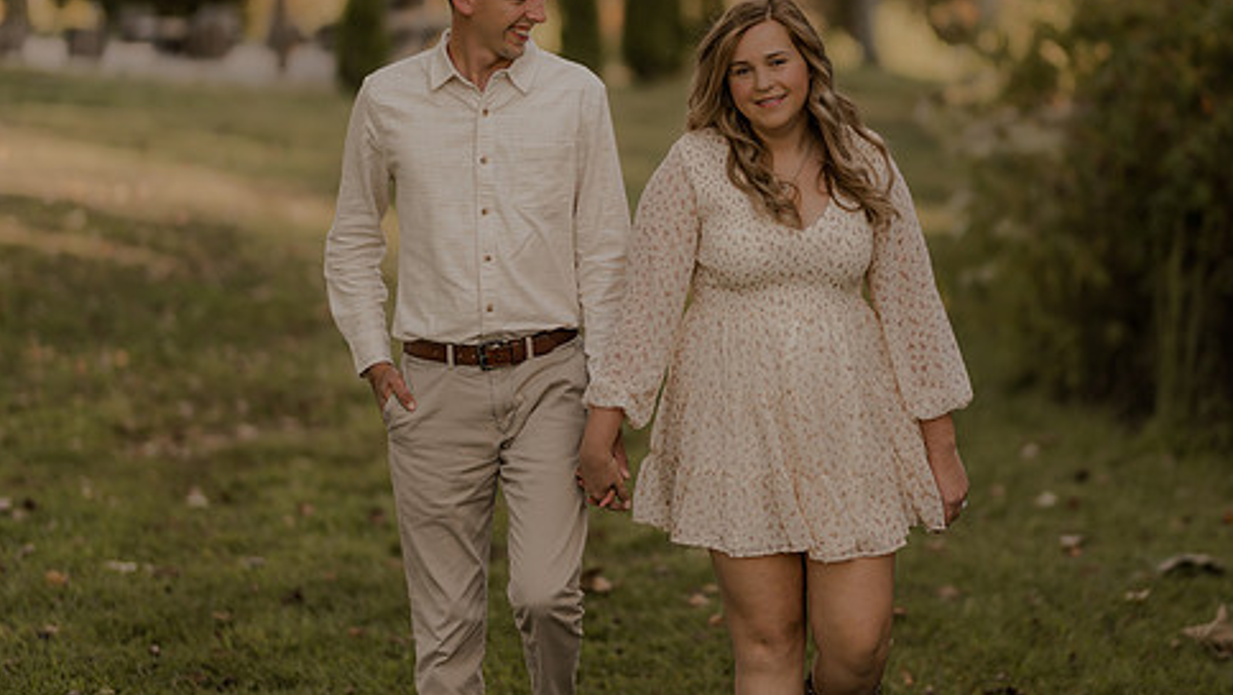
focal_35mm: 116
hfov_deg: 18.4
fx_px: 3794
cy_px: 271
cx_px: 718
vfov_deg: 10.5
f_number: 1.4
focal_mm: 85
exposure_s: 1/640
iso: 200
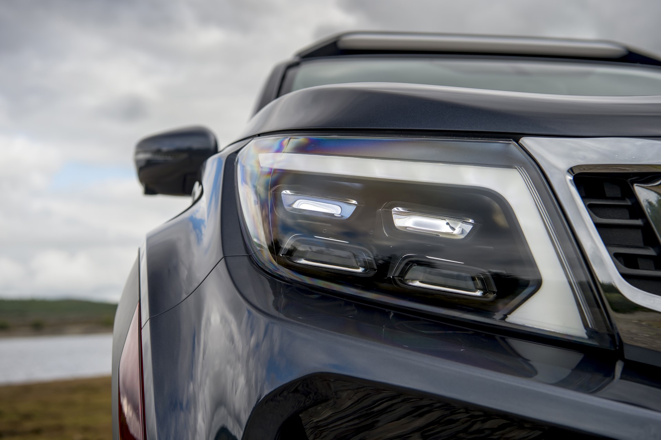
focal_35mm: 55
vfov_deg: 24.6
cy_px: 220
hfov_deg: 36.3
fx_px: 1009
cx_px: 330
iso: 100
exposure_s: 1/80
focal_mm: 55
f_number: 5.6
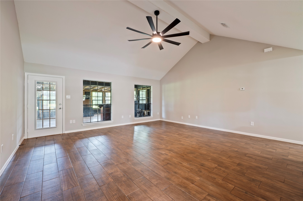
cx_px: 152
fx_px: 126
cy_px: 100
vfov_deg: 77.2
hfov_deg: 100.4
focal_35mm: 15
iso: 125
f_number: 6.3
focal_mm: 15
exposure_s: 2
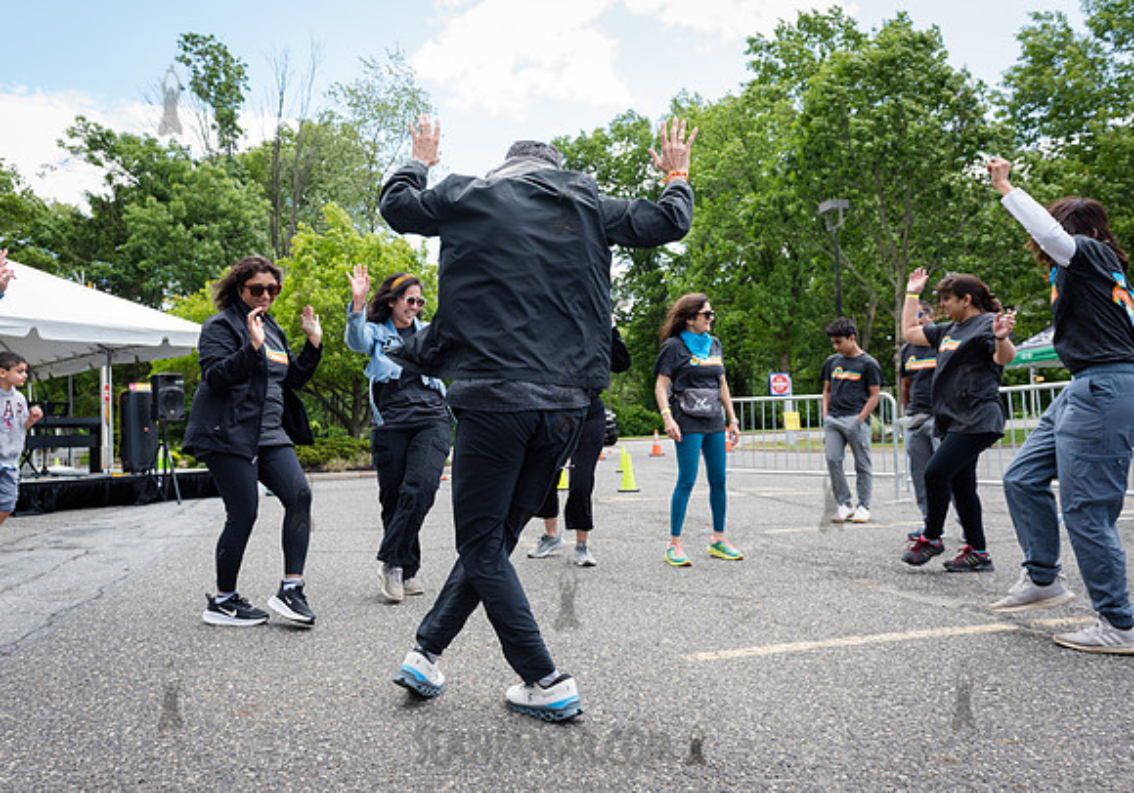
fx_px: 843
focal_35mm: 26
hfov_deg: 67.7
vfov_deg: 50.4
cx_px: 518
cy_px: 396
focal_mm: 24
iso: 400
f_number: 5.6
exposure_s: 1/400
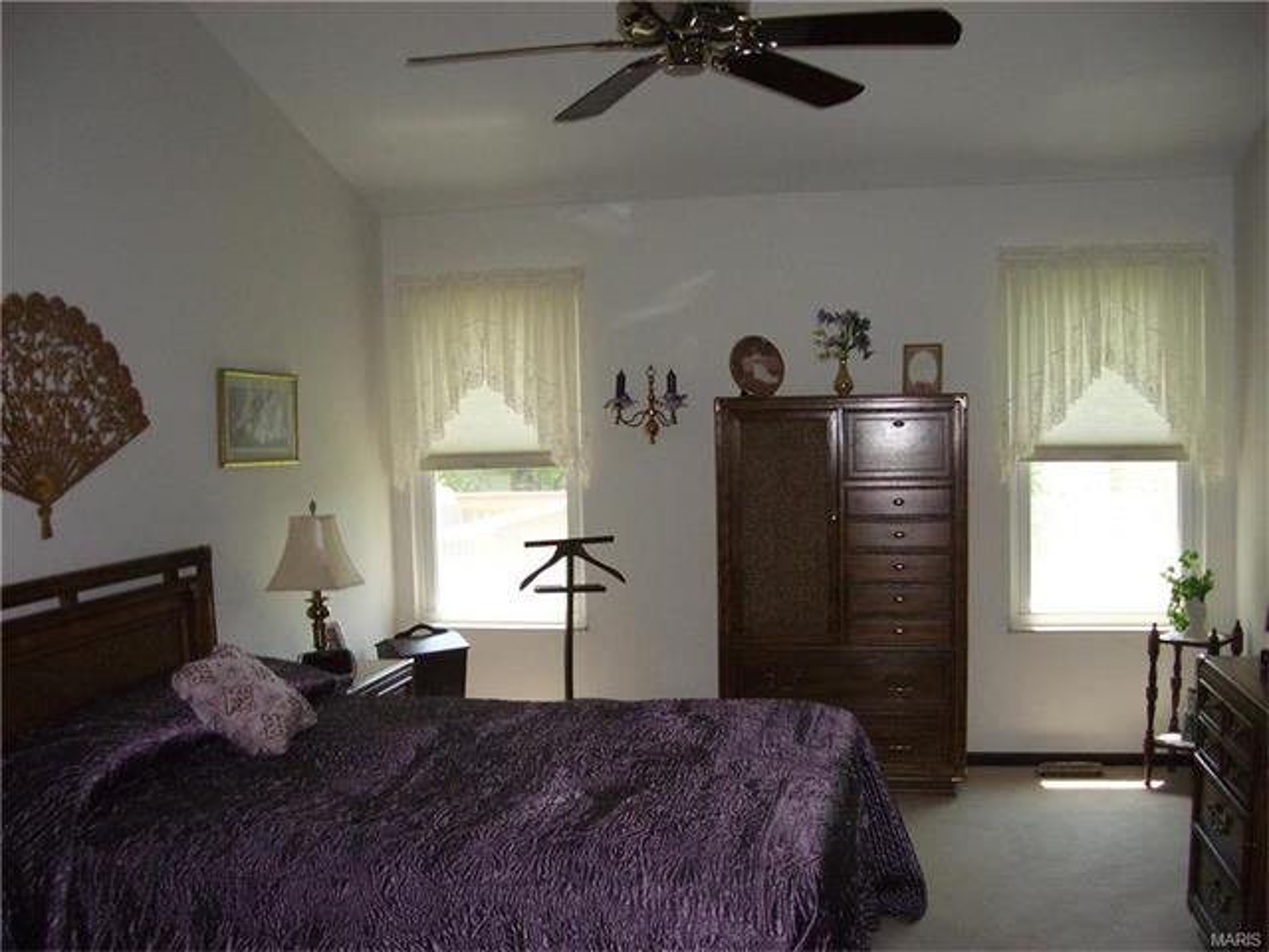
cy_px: 476
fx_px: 1283
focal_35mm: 35
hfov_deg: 52.6
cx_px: 634
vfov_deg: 40.7
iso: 200
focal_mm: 5.8
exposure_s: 1/60
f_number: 2.6
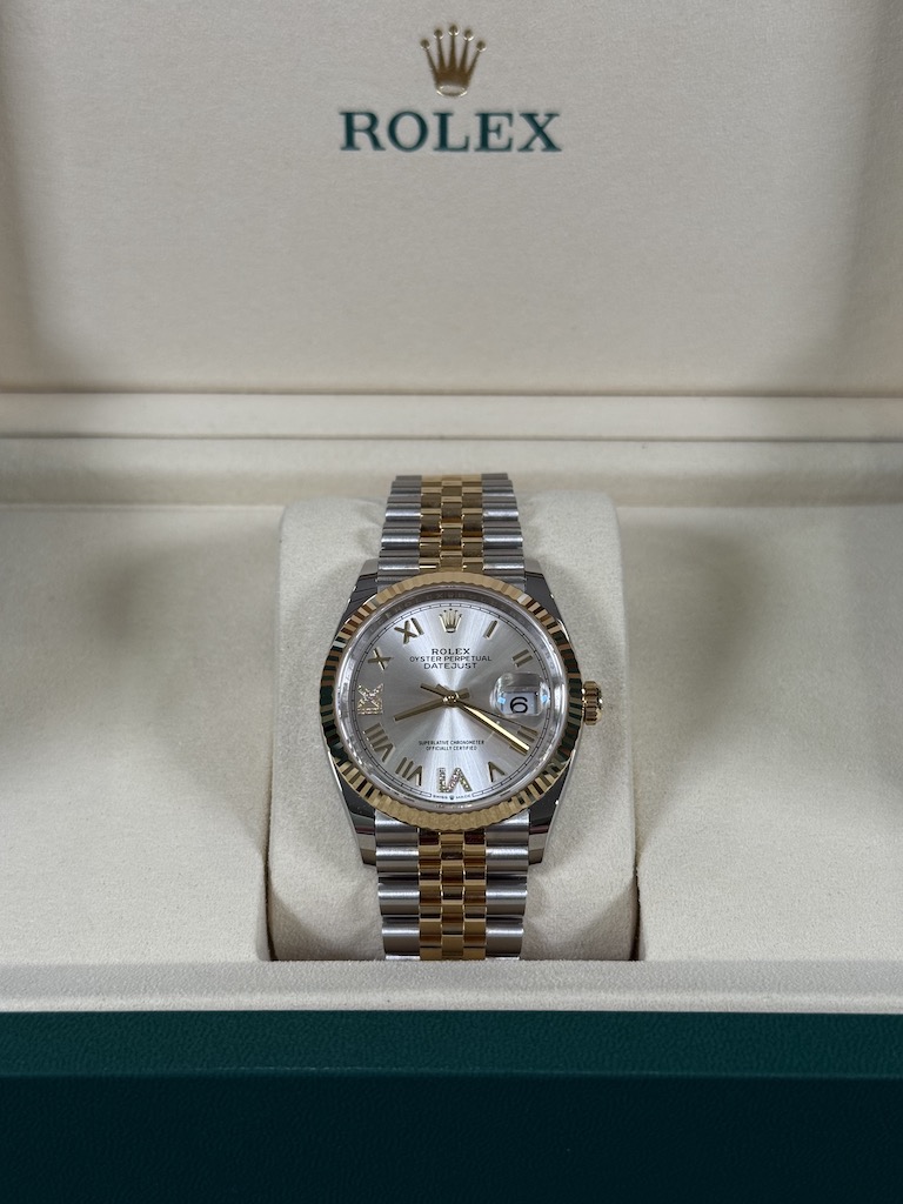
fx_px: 1670
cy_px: 602
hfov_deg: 30.3
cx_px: 452
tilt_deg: -37.5
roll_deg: -0.9
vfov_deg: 39.7
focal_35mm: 48
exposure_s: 1/120
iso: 64
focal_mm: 6.76
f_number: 1.78
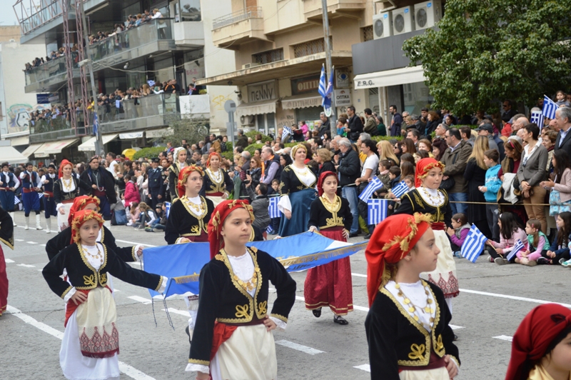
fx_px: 998
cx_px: 286
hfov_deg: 31.9
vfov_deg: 21.5
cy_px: 190
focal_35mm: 63
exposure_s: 1/200
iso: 160
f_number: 5.3
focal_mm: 42
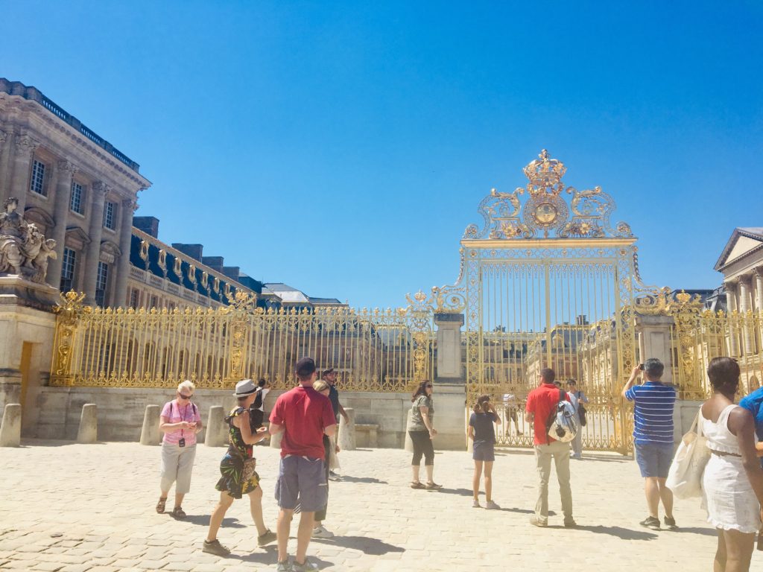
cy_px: 286
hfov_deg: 61.7
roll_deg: -0.5
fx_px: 639
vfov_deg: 48.2
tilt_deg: +11.6
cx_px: 382
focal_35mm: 29
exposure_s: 1/2079
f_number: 2.2
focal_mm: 4.15
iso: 25
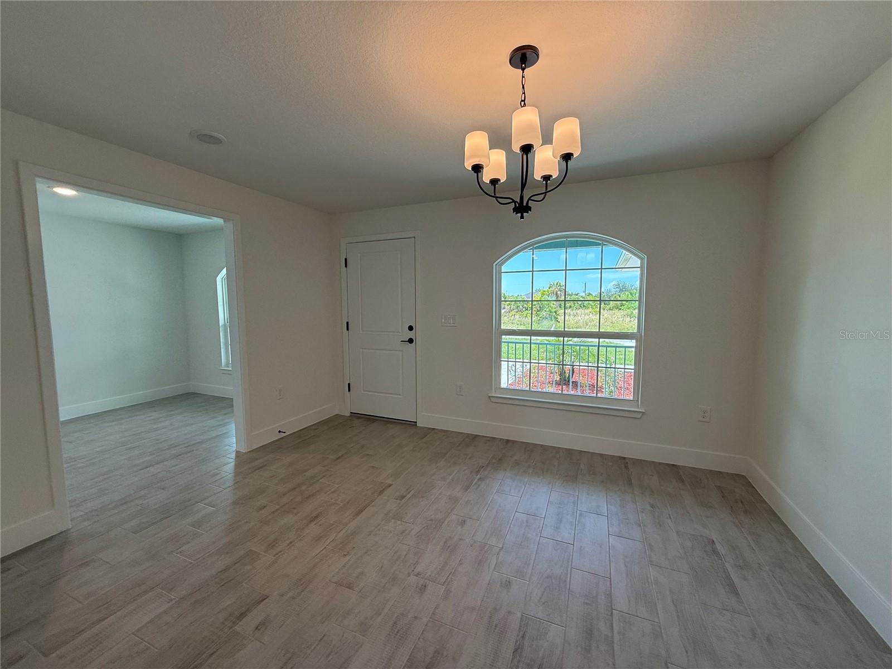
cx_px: 446
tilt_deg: -5.1
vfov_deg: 85.7
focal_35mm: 14
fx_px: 361
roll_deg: -0.2
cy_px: 334
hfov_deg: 102.1
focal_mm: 2.22
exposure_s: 1/150
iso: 64
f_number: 2.2
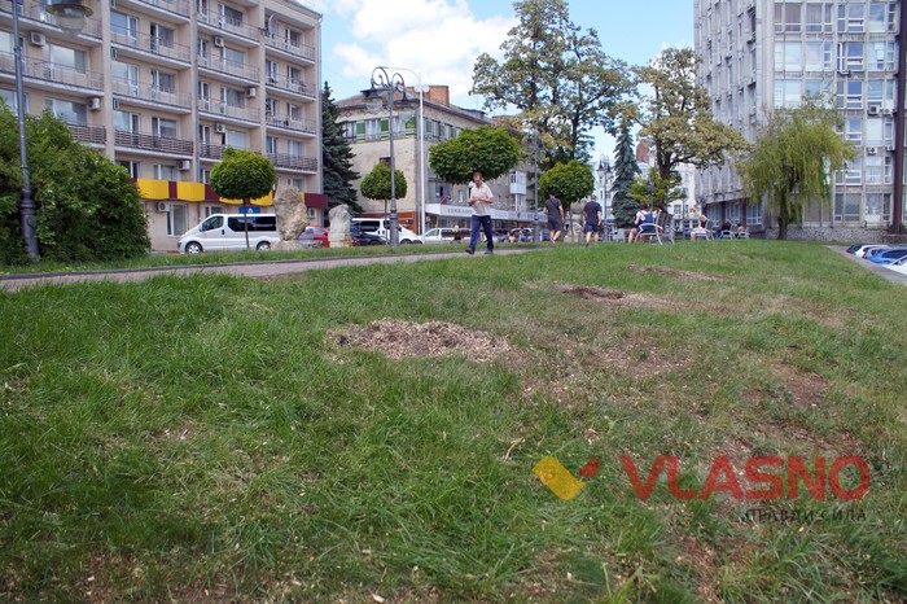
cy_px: 302
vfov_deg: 43.6
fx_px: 755
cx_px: 454
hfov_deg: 62.0
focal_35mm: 30
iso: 100
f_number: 4.5
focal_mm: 20
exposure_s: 1/320
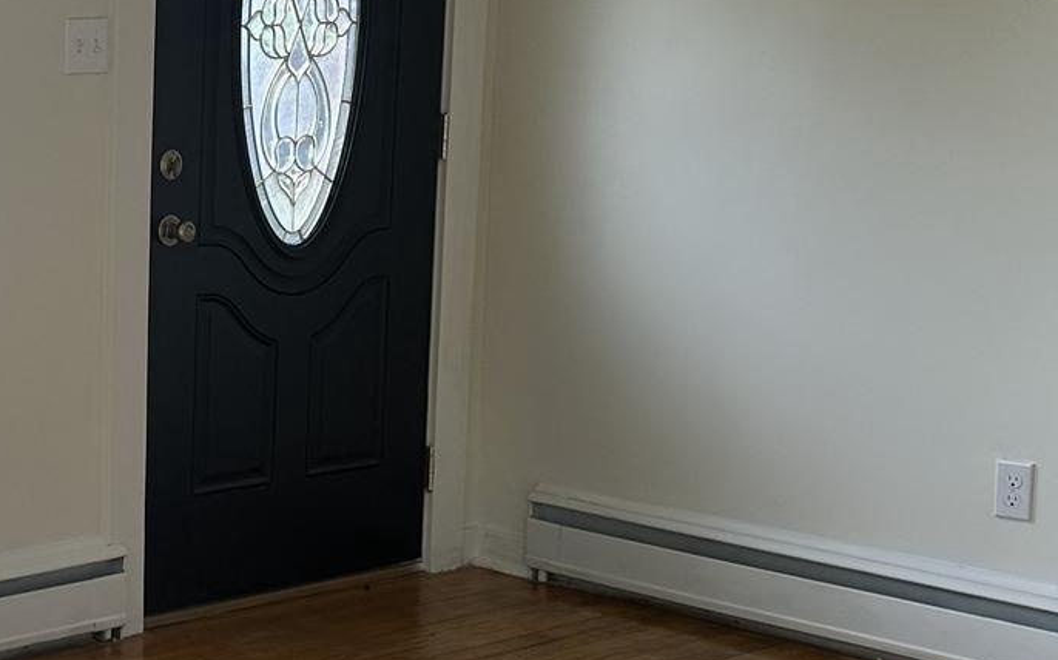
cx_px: -238
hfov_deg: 24.4
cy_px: 384
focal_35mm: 76
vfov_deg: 17.1
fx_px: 2190
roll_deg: +0.4
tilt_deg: -9.0
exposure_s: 1/244
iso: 80
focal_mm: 6.86
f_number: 1.78
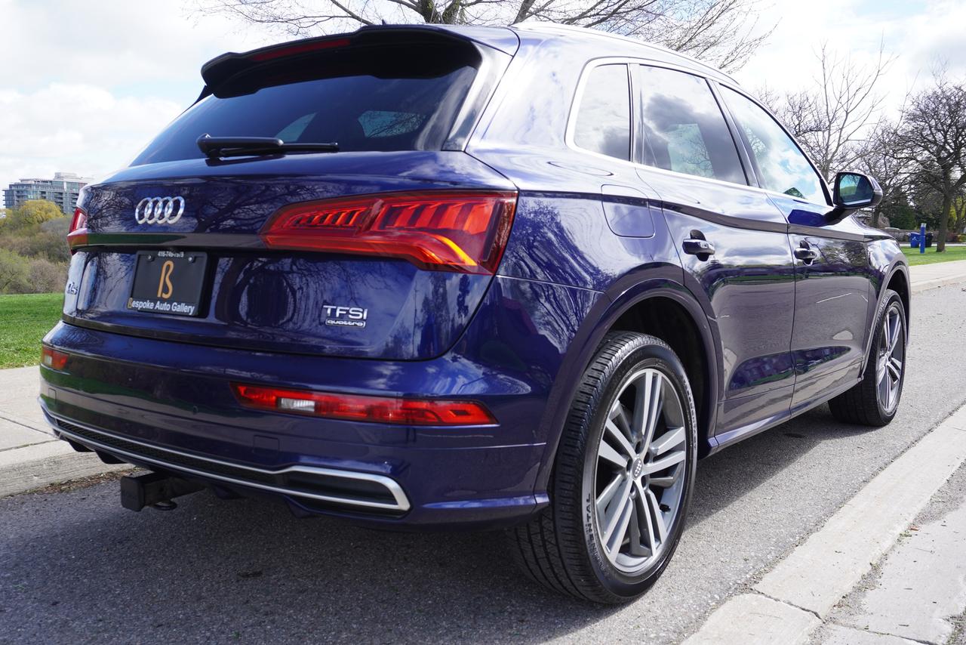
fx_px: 886
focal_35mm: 33
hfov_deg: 57.2
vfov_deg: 40.0
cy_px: 322
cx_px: 483
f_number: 8
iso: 100
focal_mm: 22
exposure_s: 1/125
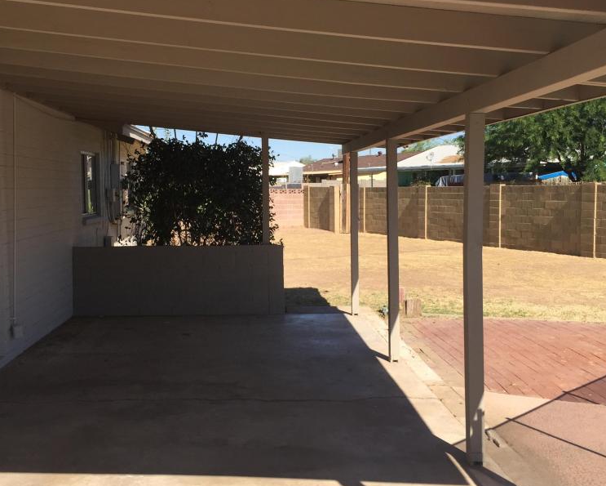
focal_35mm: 39
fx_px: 700
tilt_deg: -3.4
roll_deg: -1.0
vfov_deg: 38.2
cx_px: 261
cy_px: 243
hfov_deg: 46.7
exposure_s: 1/1522
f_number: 2.2
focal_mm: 4.15
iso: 32
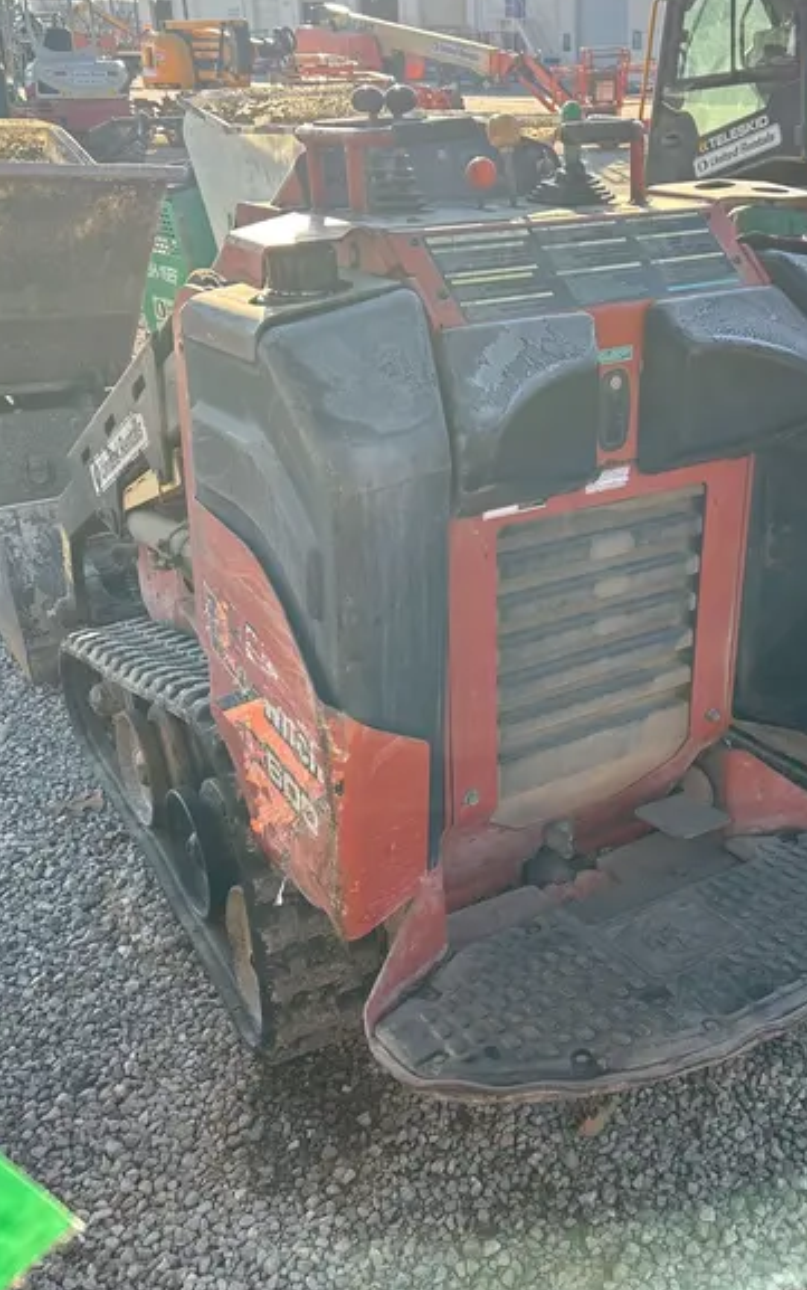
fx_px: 1231
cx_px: 557
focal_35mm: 35
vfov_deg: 55.3
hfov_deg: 35.8
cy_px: 598
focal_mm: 5.7
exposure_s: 1/797
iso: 50
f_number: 1.5
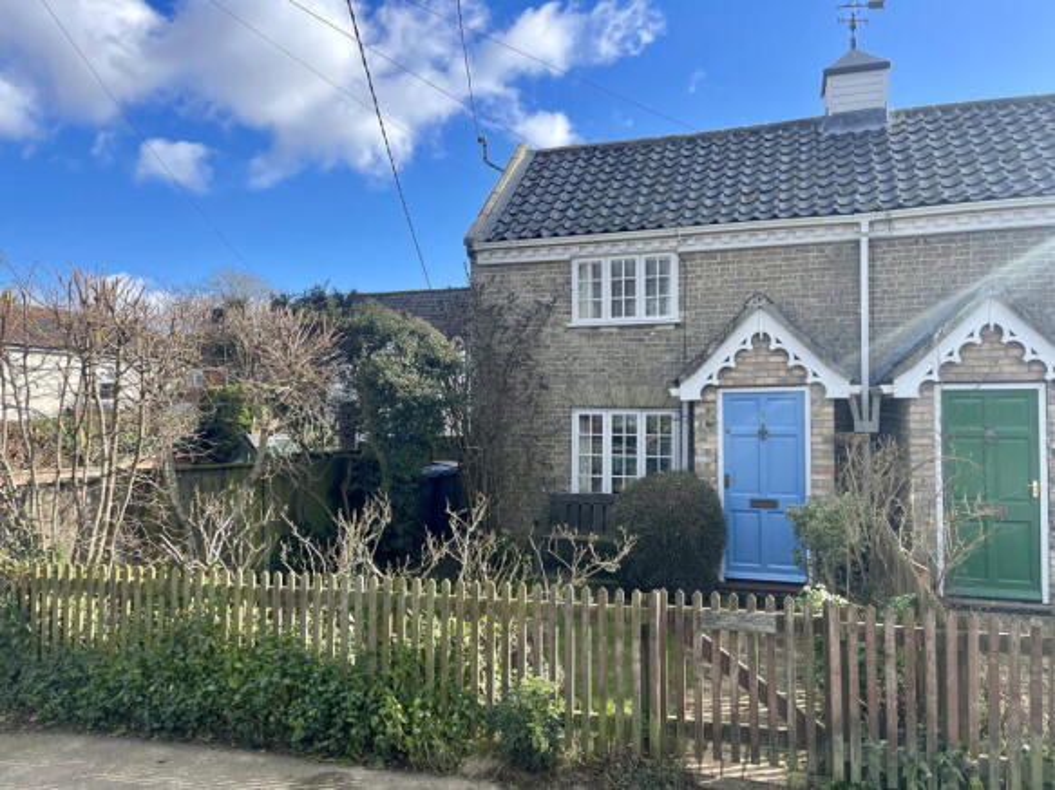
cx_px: 528
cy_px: 395
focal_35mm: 25
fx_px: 762
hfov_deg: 69.4
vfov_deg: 54.9
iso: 32
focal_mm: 5.1
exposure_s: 1/1475
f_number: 1.6
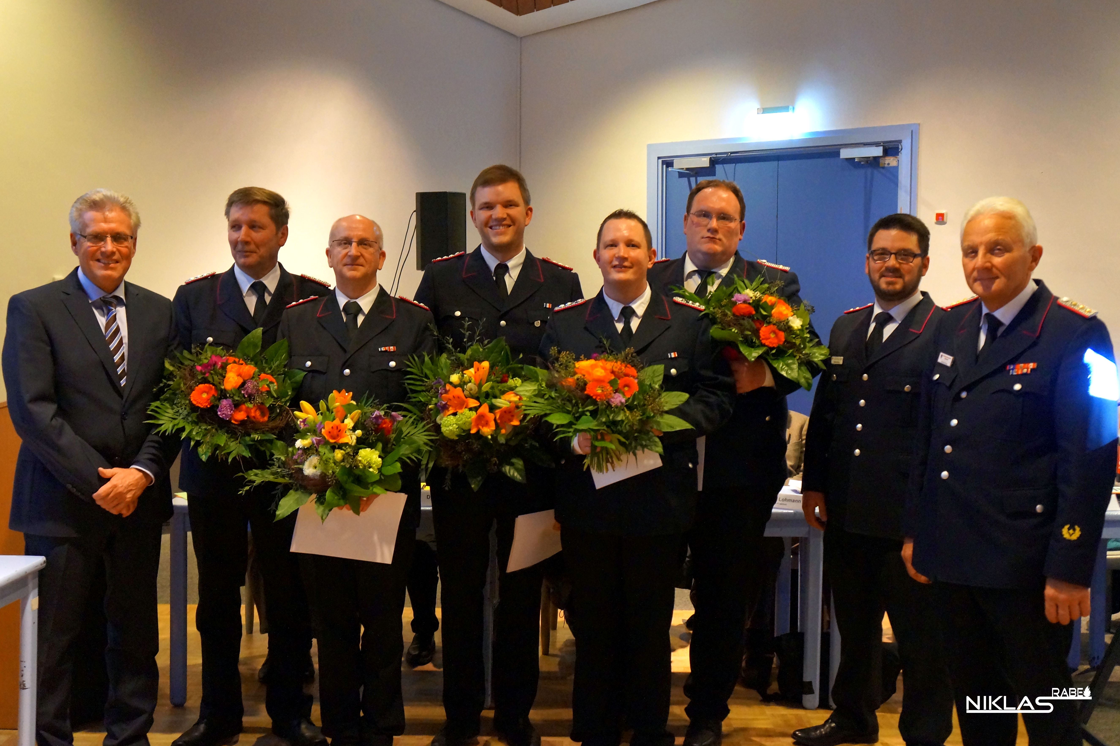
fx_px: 1150
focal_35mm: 37
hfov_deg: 51.9
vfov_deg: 35.9
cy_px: 369
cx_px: 549
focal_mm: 24
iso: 3200
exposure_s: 1/40
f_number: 4
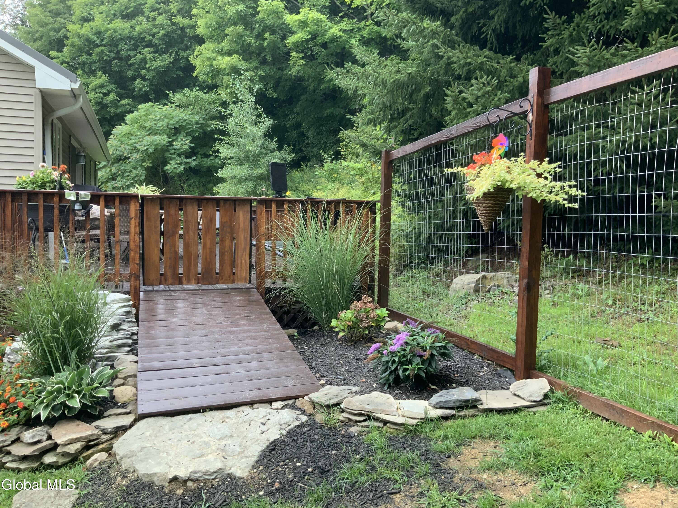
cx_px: 339
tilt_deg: -3.1
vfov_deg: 48.2
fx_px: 568
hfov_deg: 61.7
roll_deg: -0.9
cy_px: 254
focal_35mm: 29
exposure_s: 1/122
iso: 50
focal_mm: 3
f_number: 1.8
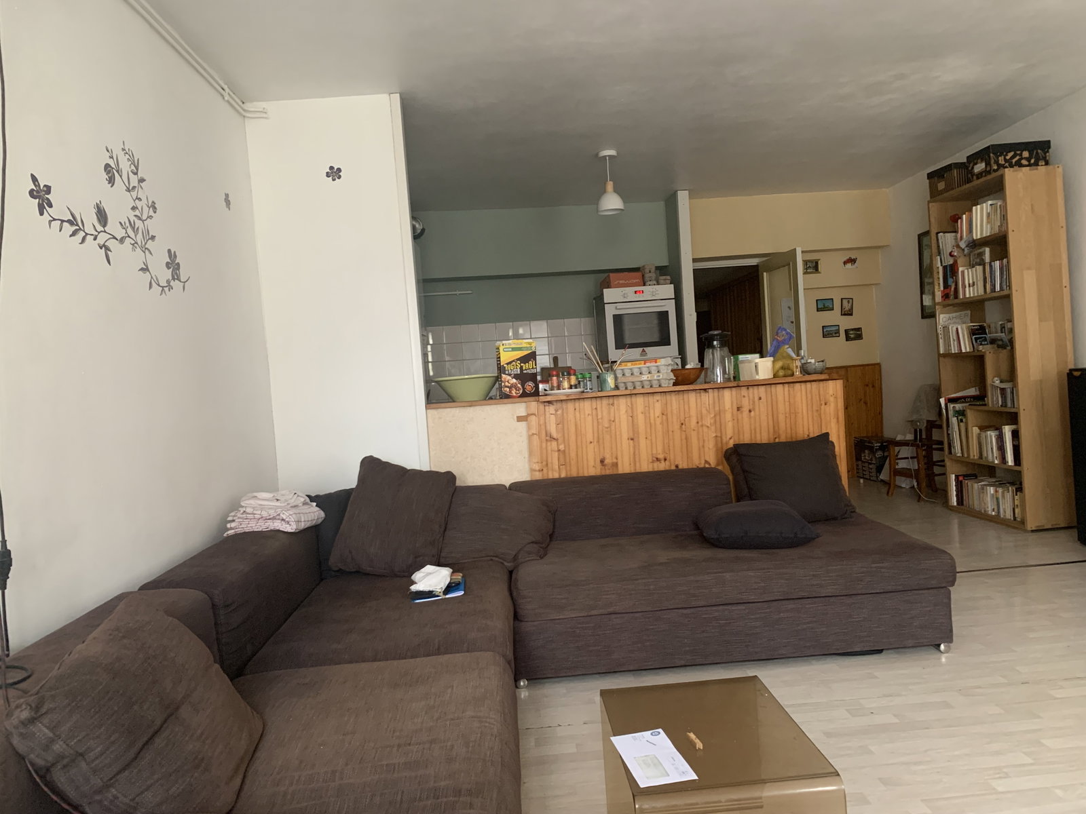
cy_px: 407
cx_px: 543
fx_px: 816
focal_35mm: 26
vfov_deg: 53.1
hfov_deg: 67.3
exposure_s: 1/35
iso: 400
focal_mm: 4.25
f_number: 1.8
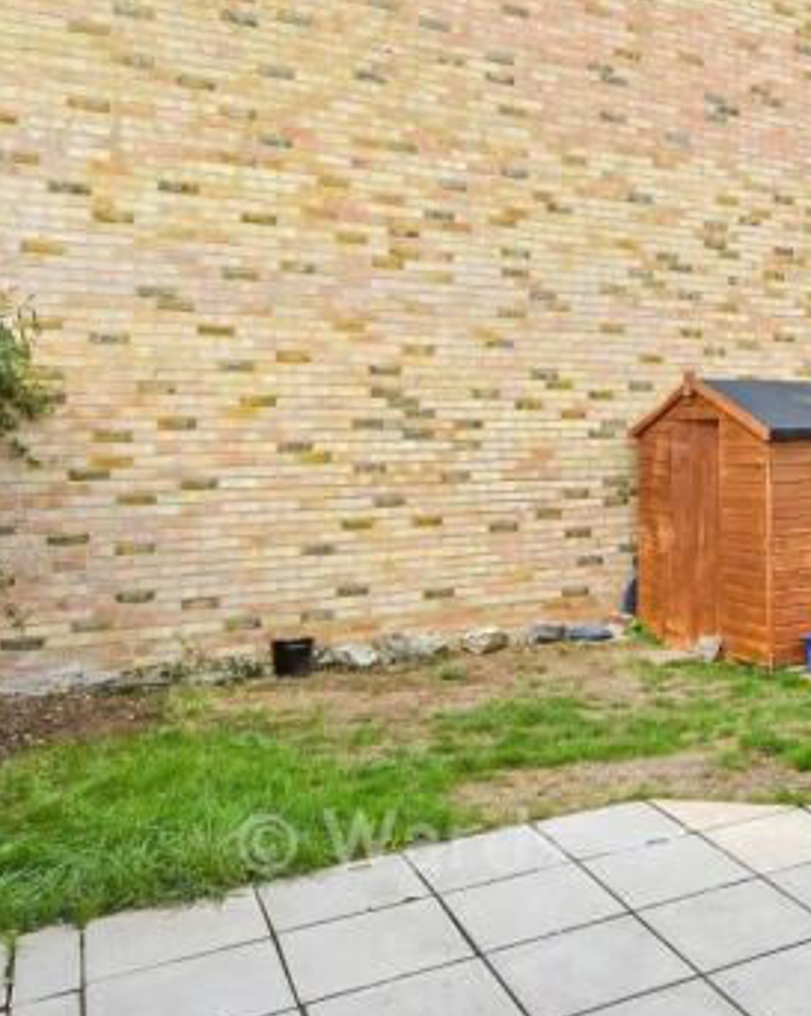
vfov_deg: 63.4
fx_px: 811
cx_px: 869
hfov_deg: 42.9
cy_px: 397
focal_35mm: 27
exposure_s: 1/100
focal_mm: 10
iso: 160
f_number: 8
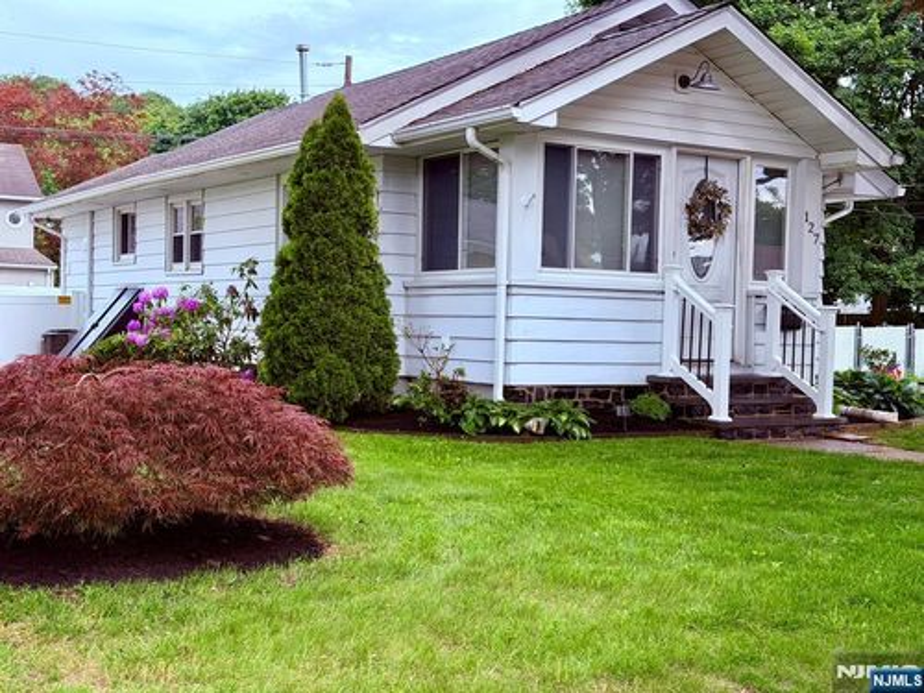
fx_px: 1281
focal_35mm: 48
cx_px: 462
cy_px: 346
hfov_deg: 39.7
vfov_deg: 30.3
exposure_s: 1/951
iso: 100
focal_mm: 6.76
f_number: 1.78
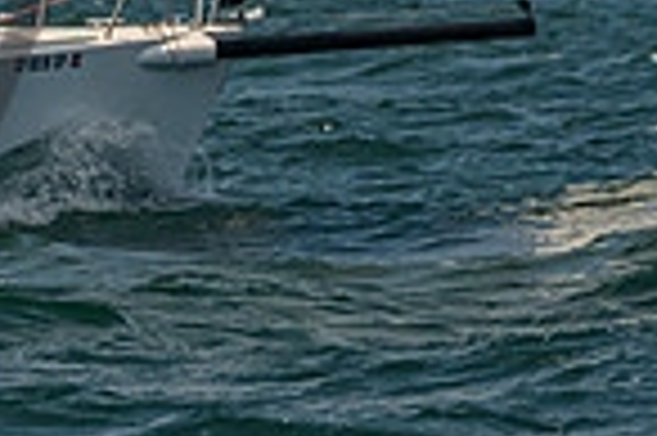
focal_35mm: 1329
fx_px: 24227
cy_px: -73
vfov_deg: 1.0
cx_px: -435
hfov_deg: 1.6
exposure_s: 1/2000
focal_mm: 250
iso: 400
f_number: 8
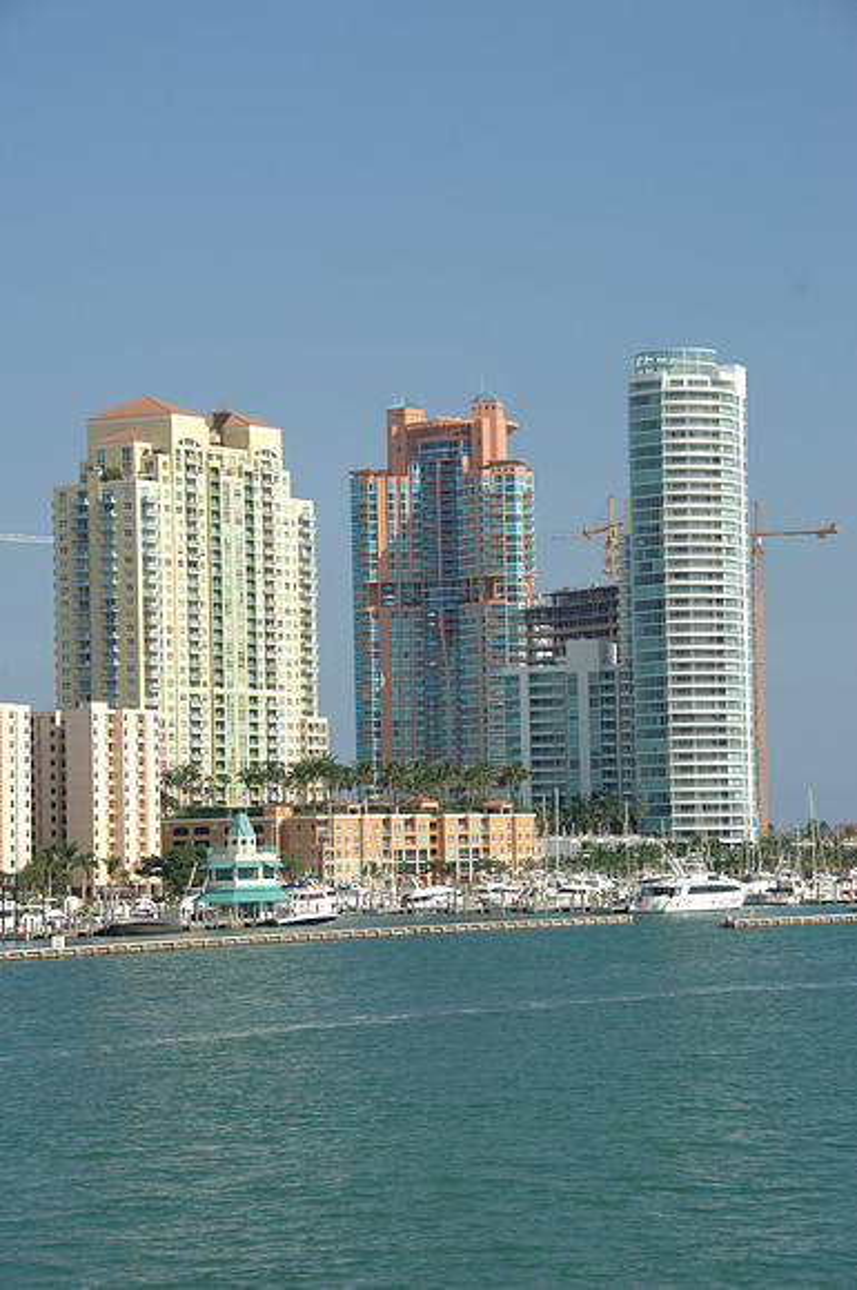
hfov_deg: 12.1
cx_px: 428
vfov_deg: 18.2
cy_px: 645
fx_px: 4029
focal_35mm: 112
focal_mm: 75
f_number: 8
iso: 100
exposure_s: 1/250
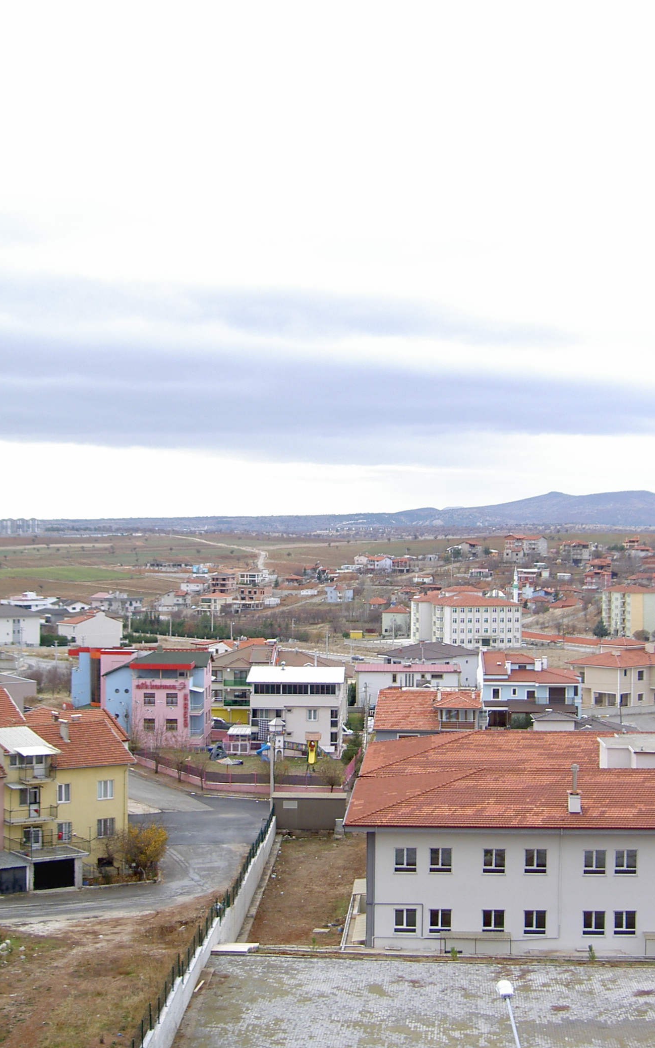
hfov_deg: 23.1
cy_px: 524
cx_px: 349
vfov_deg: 36.3
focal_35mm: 56
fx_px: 1600
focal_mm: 8
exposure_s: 1/200
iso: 50
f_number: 2.8
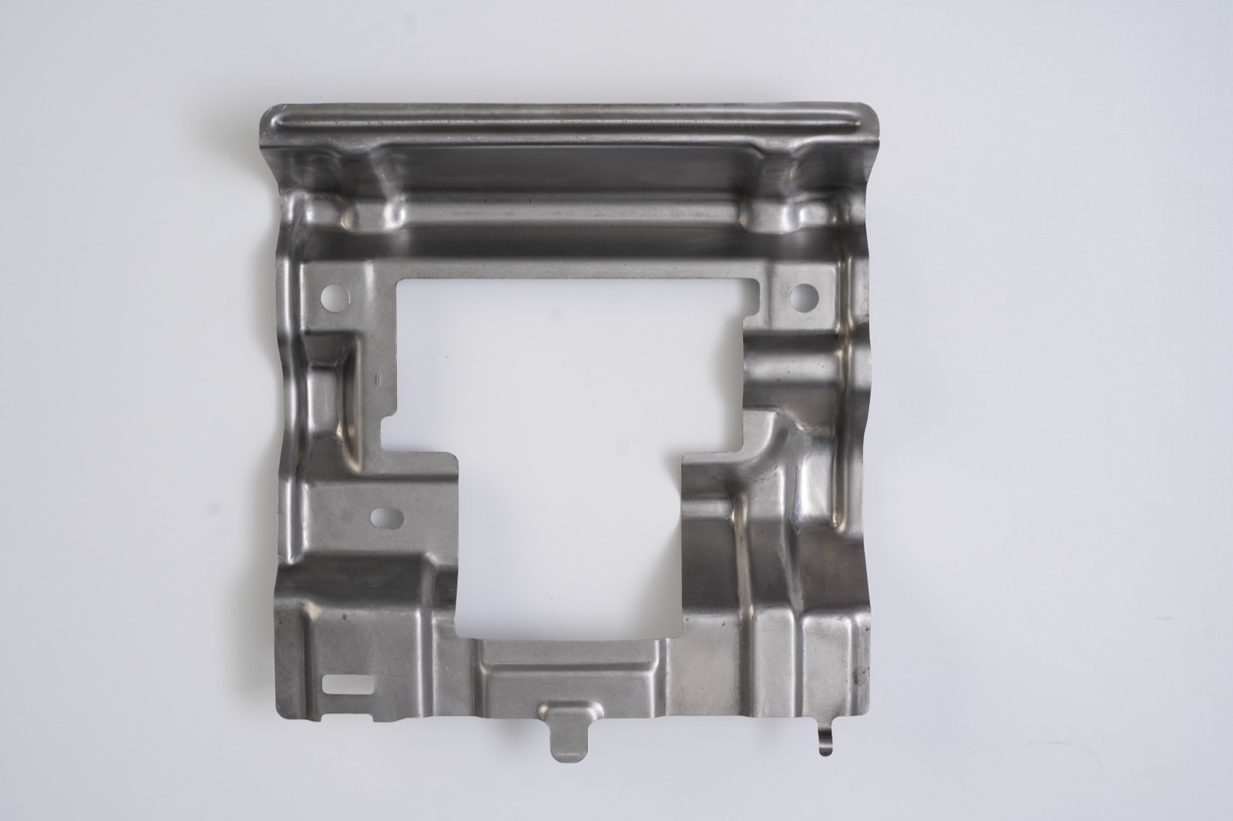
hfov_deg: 28.8
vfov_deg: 19.4
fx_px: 2397
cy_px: 410
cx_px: 616
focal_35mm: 70
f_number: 8
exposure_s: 1/250
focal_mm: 70
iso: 320
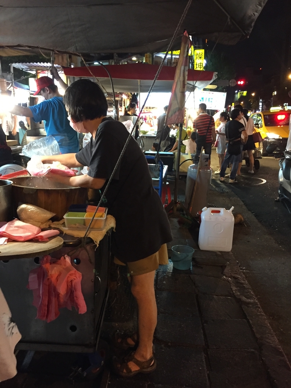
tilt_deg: -14.1
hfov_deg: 48.2
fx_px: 325
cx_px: 146
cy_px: 194
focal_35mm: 29
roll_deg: +0.9
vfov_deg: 61.7
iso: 250
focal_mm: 4.15
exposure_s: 1/20
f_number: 2.2
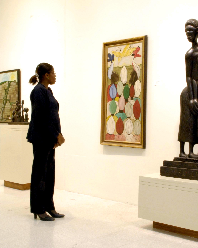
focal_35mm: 51
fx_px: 374
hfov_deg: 29.6
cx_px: 119
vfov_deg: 36.7
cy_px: 125
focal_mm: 24
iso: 1600
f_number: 25
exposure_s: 1/2
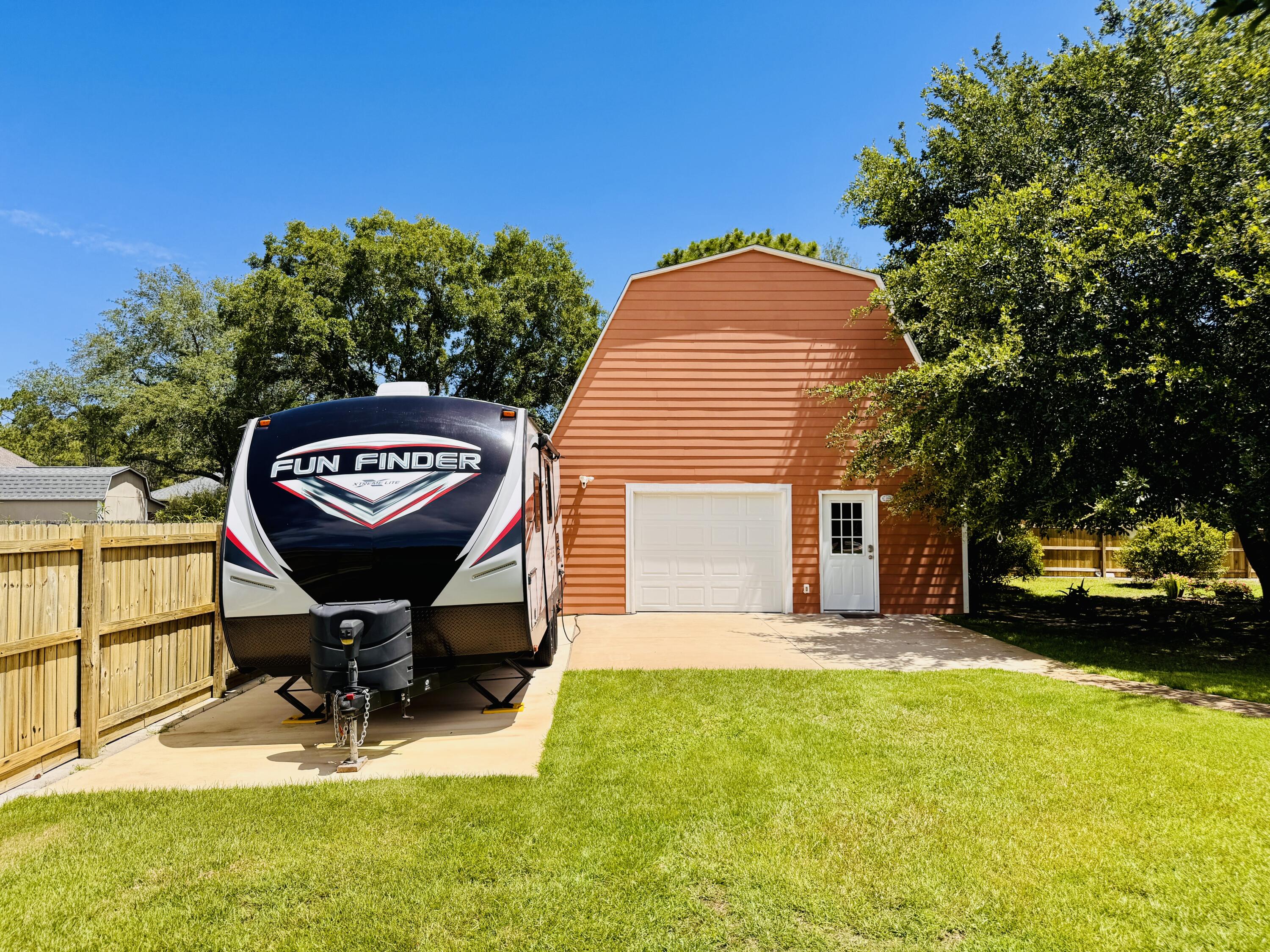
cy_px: 476
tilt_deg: +2.5
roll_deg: +0.3
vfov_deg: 56.8
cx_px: 635
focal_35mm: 24
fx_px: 881
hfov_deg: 71.6
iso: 80
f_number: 1.78
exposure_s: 1/3802
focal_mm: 6.76
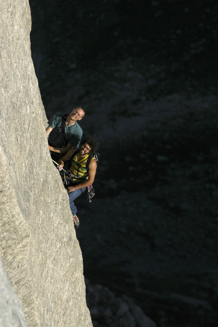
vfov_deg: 6.9
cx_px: 109
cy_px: 164
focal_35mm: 300
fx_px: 2730
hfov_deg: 4.6
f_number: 4
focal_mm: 200
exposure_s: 1/4000
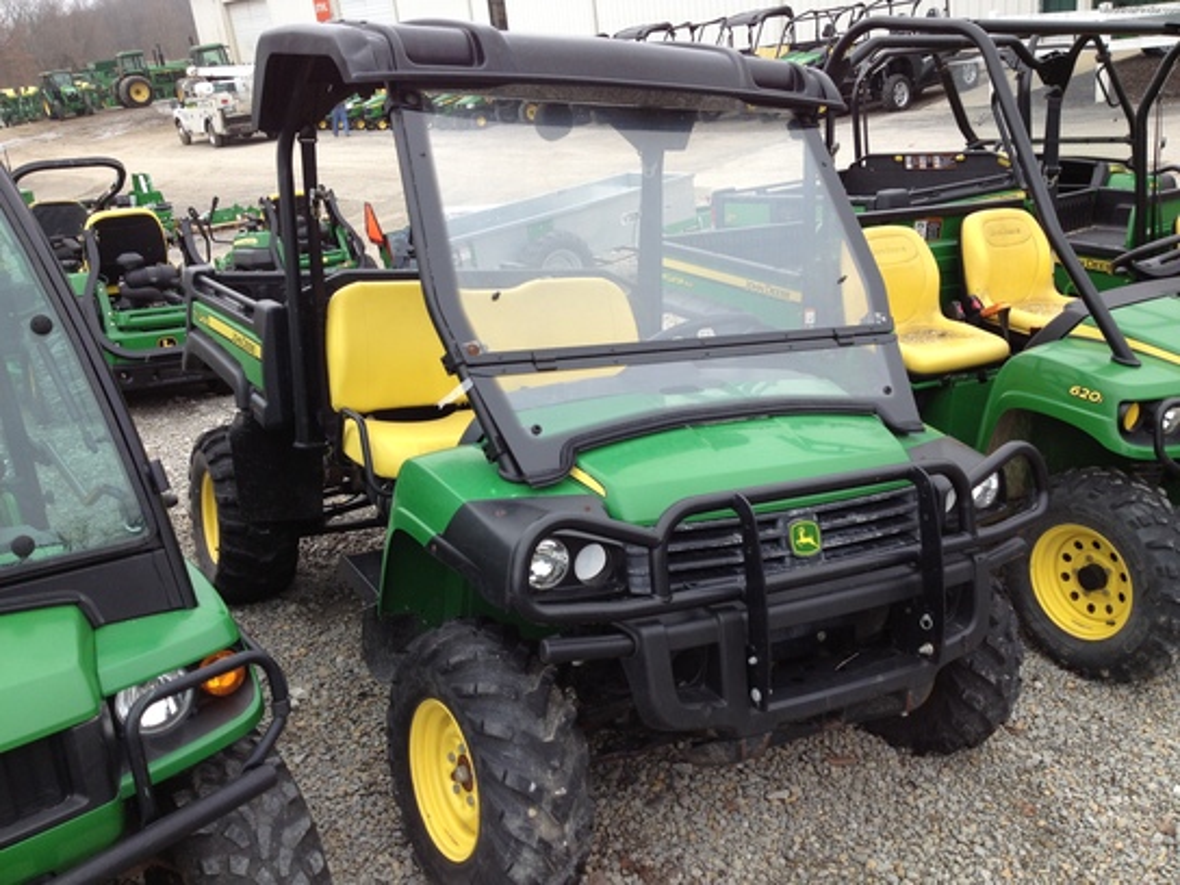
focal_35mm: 35
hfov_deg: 52.6
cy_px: 442
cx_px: 590
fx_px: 1193
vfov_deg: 40.7
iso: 50
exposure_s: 1/295
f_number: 2.4
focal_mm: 4.28
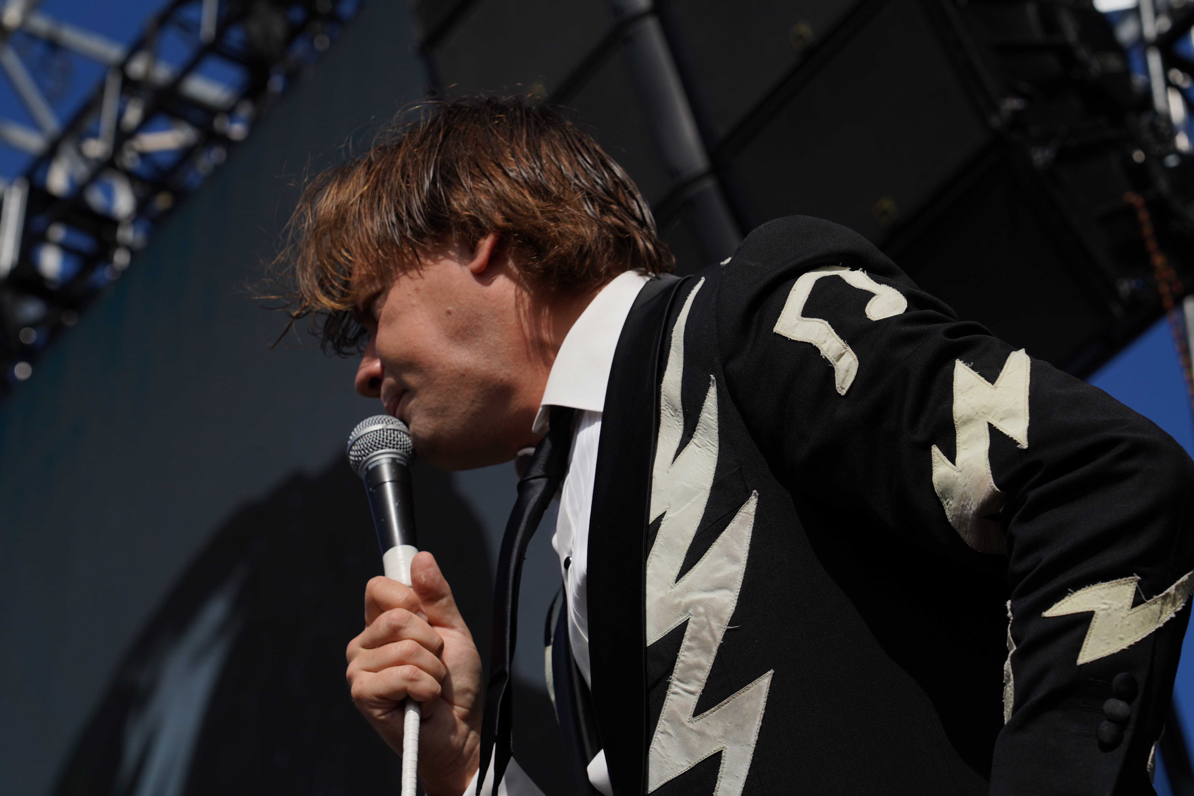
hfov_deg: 19.5
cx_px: 597
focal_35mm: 105
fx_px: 3482
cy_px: 398
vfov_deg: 13.0
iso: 100
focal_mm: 105
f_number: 8
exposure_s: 1/800
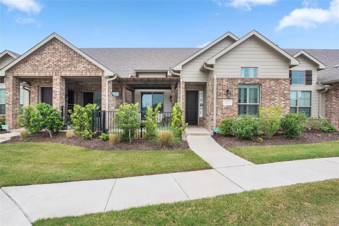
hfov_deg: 96.7
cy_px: 113
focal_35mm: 16
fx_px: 151
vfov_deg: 73.8
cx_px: 170
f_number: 6.3
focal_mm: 16
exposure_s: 1/500
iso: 320
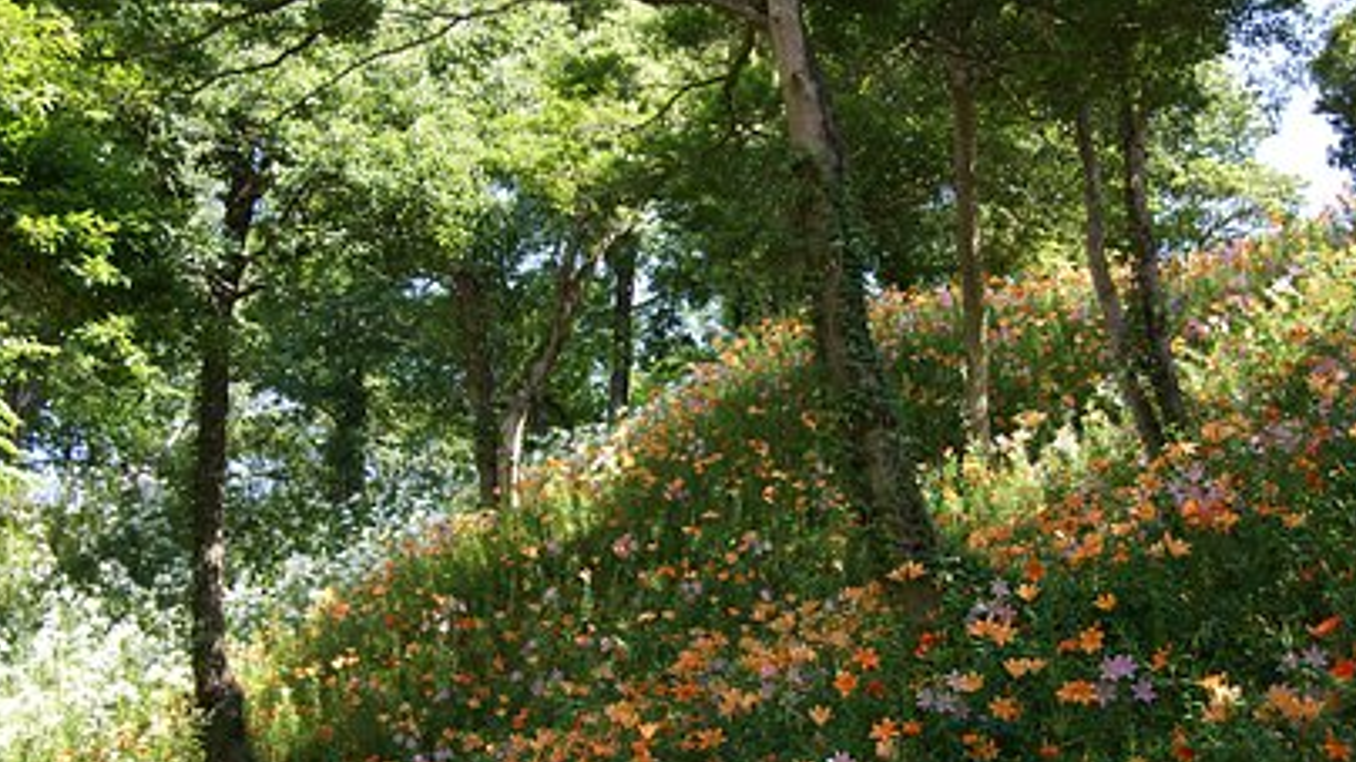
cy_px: 515
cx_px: 762
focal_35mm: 70
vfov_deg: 17.3
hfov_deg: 30.3
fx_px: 2504
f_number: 5.6
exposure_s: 1/60
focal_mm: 35
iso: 100
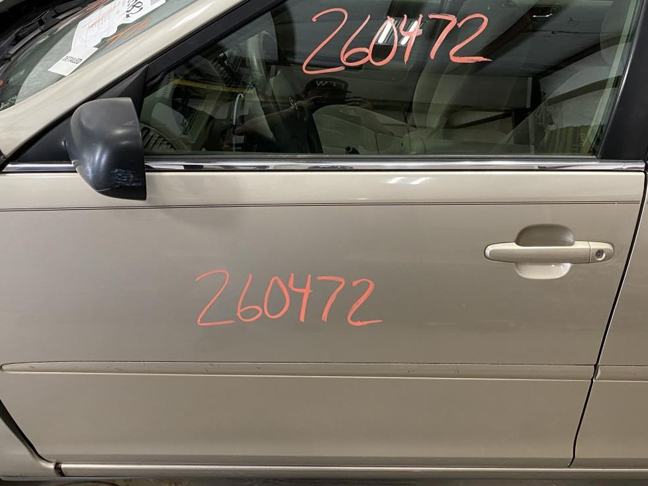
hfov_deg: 53.9
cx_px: 343
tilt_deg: -27.8
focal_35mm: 34
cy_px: 178
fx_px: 636
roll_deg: -5.4
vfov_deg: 41.4
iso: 160
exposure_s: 1/60
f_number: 1.8
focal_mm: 4.25
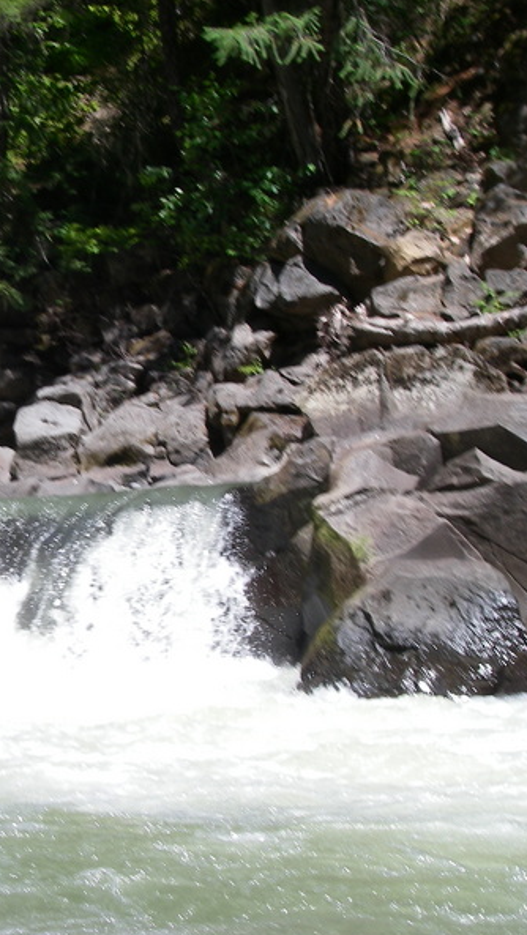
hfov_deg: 16.2
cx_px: -77
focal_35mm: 72
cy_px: 470
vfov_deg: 29.3
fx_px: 1787
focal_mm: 8.1
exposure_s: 1/125
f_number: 7
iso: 64
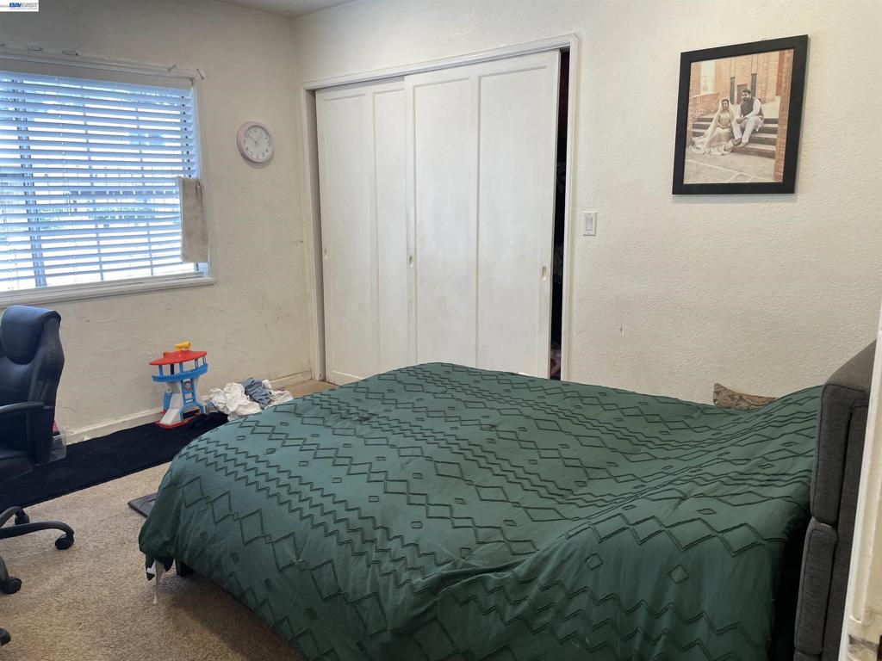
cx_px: 441
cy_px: 330
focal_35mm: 26
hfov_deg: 67.3
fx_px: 662
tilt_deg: -11.3
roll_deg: +0.5
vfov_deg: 53.1
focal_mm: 4.2
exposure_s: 1/120
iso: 100
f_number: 1.6
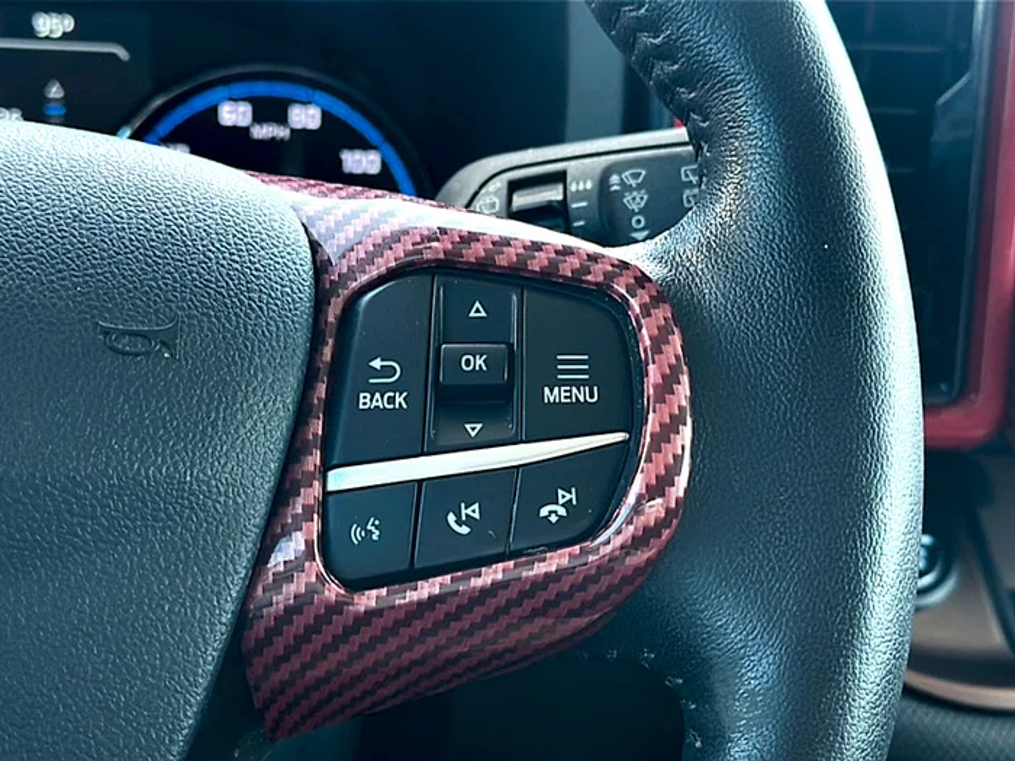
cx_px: 508
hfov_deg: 34.9
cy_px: 380
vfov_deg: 26.6
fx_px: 1613
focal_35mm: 55
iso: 80
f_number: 1.78
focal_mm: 6.86
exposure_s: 1/73
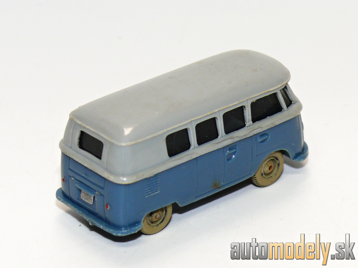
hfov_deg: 11.6
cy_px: 134
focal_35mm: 171
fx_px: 1768
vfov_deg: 8.7
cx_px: 179
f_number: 4
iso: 100
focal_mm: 20.3
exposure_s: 1/30
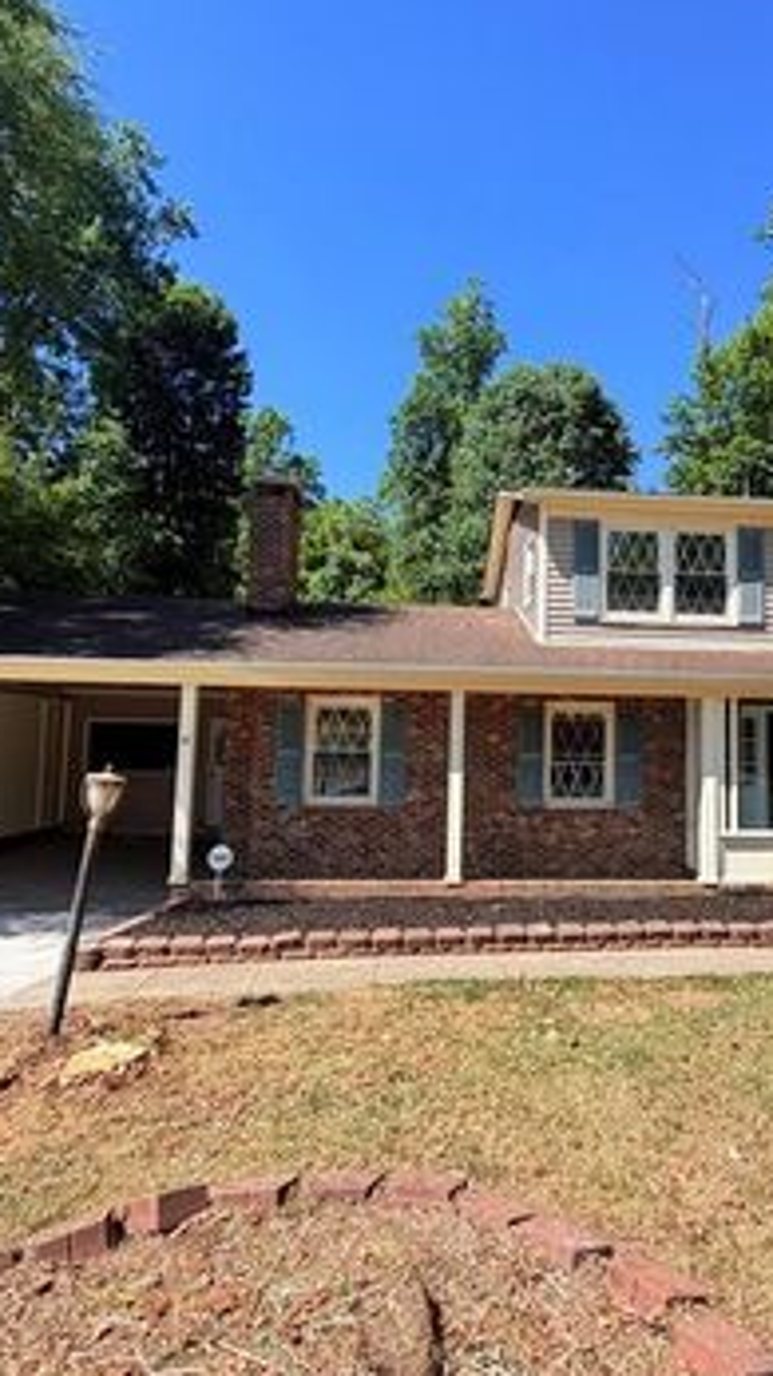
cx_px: 519
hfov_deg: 50.5
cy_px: 672
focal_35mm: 22
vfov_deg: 81.2
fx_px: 802
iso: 32
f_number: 2.2
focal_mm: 2.22
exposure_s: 1/770
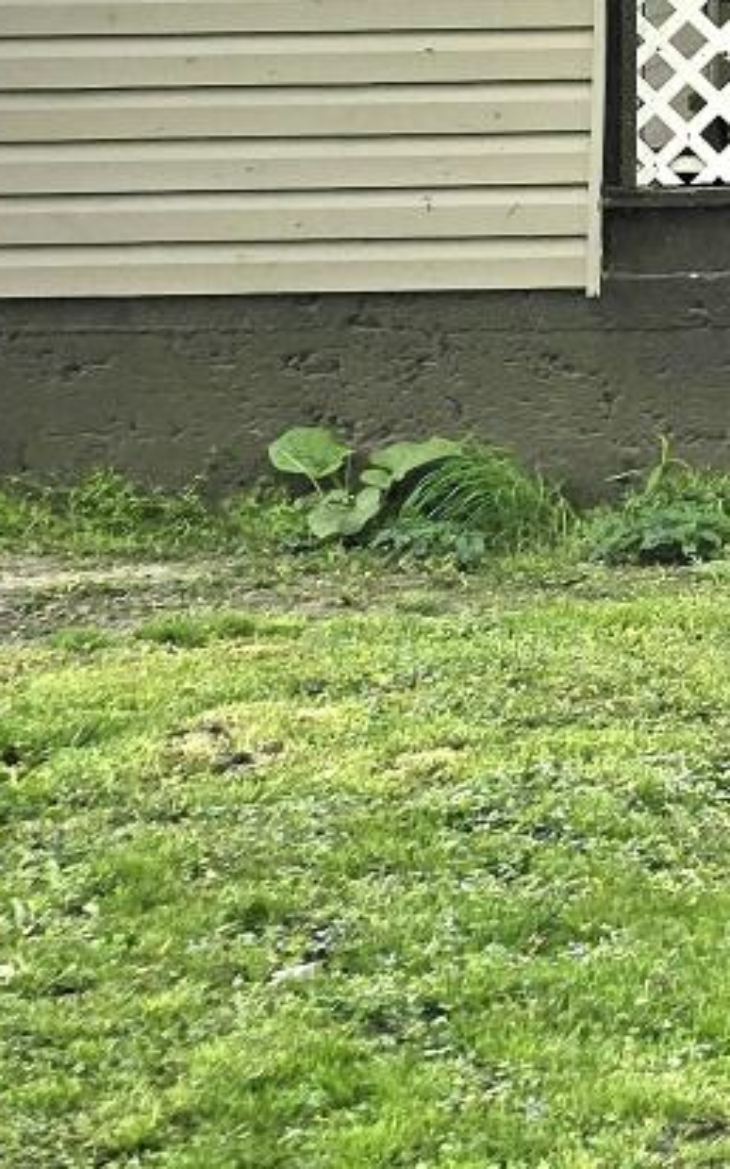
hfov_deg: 10.2
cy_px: -258
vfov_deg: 16.9
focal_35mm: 118
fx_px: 3757
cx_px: 1494
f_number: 1.7
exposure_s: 1/182
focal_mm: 6.3
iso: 20
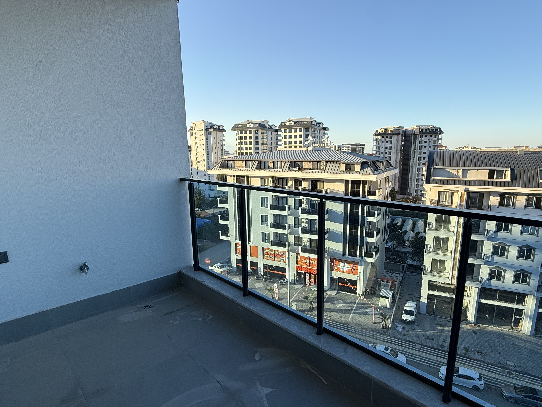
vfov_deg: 65.9
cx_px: 296
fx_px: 313
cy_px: 217
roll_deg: +0.0
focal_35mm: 20
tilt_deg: -11.6
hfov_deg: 81.5
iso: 50
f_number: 2.2
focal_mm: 2.22
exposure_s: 1/585
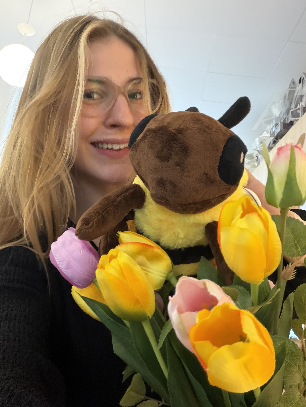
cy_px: 204
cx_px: 153
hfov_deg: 46.8
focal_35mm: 30
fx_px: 354
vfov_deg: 60.0
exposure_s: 1/30
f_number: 1.9
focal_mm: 2.71
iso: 500
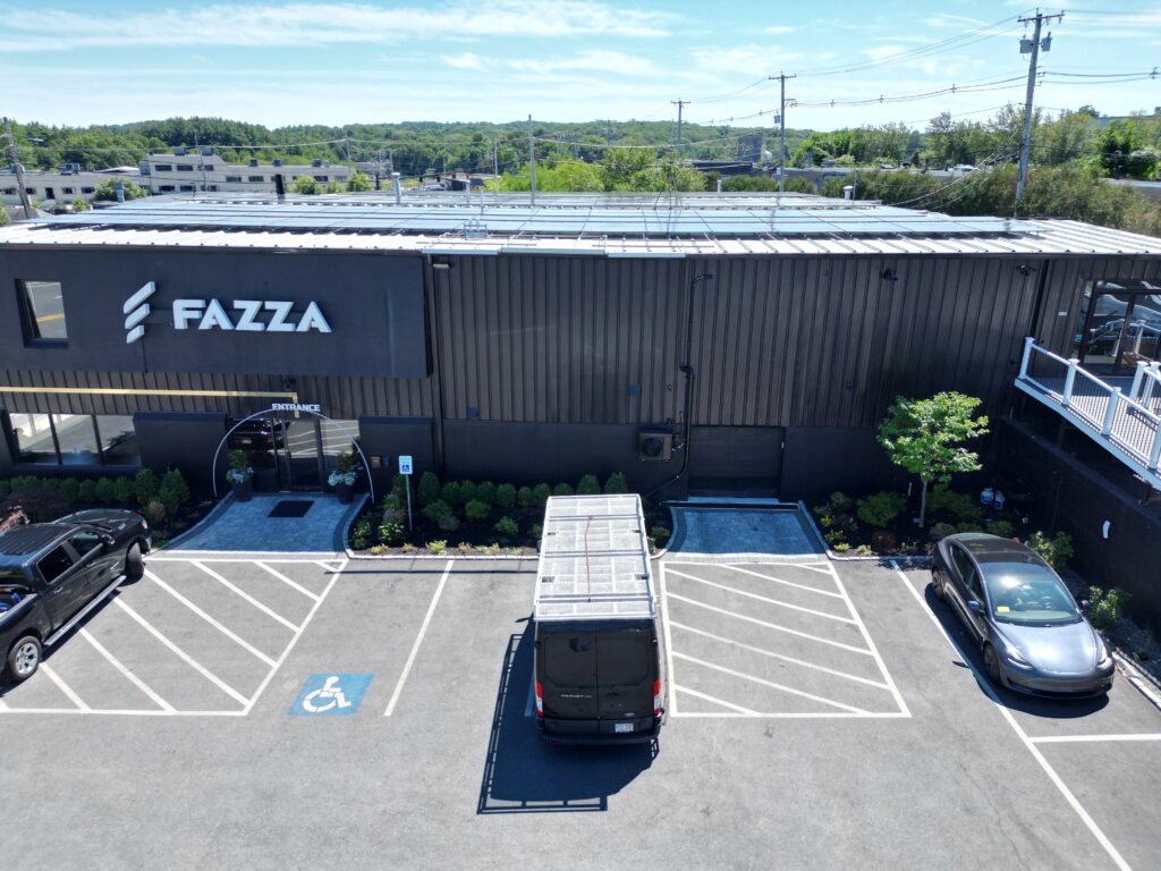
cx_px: 580
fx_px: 805
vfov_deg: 56.8
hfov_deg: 71.6
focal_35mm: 24
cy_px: 436
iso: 100
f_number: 1.7
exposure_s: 1/2000
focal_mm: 6.72
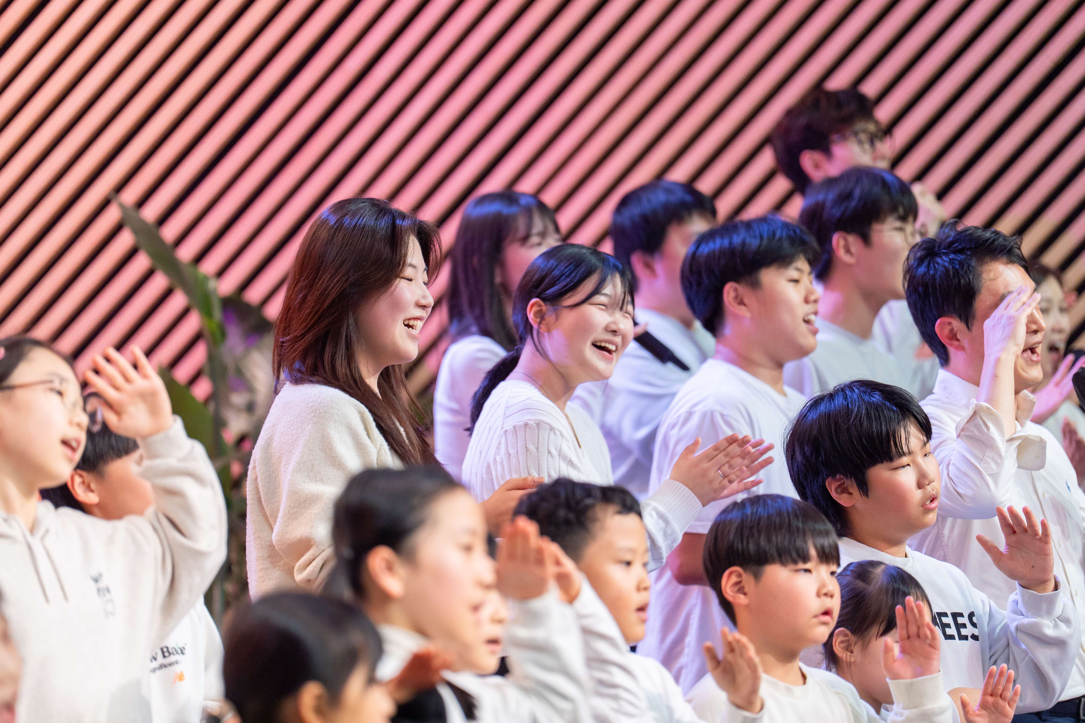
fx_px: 6027
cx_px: 542
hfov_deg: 10.3
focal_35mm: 200
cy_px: 362
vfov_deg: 6.9
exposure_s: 1/400
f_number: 2.8
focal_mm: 200
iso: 1250
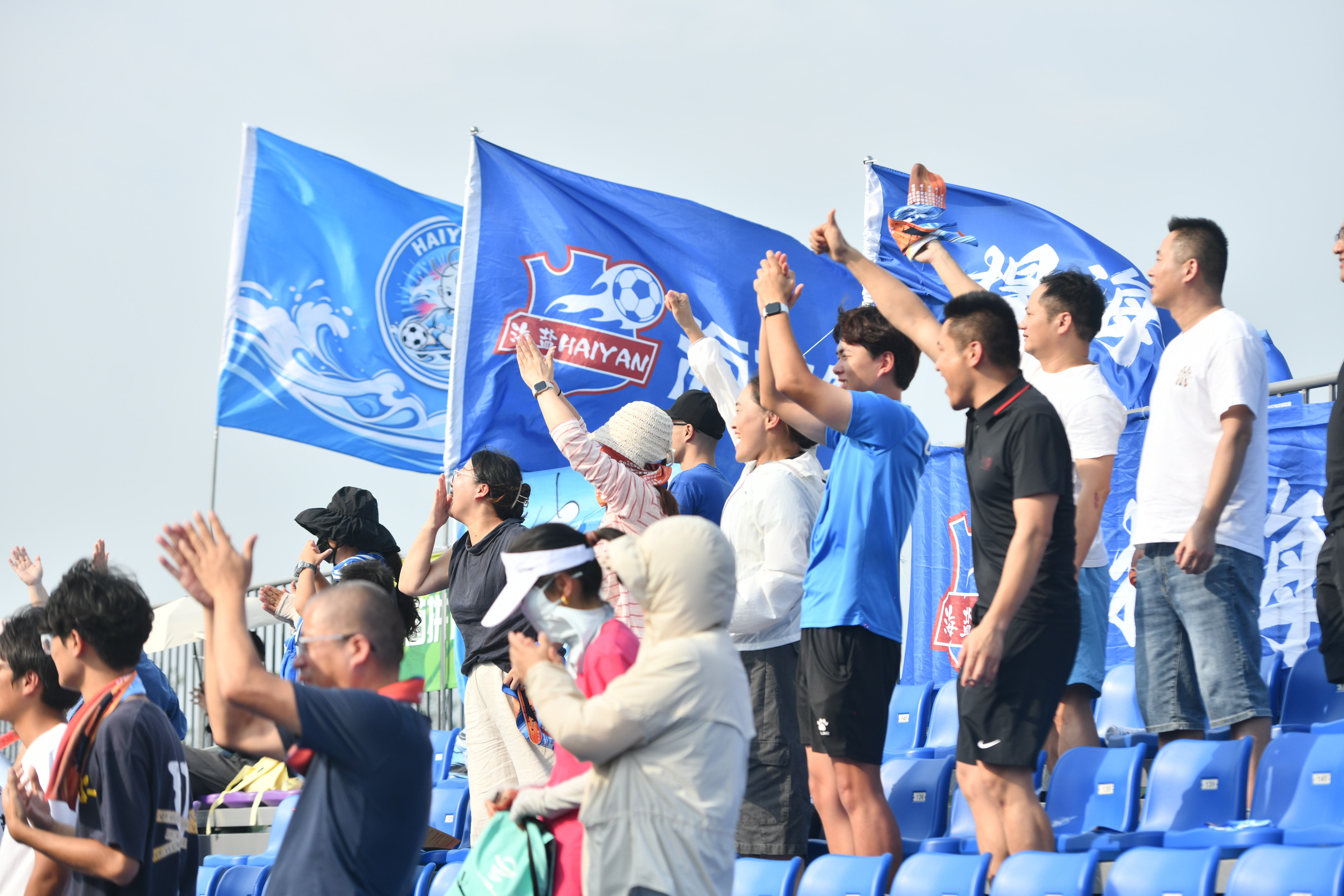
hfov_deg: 20.0
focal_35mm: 102
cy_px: 448
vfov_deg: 13.4
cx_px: 672
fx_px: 3808
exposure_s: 1/1600
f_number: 4
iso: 160
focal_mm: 102
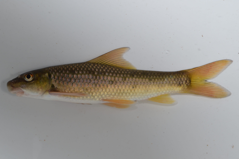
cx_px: 117
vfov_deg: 20.6
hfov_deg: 30.5
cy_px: 77
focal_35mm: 66
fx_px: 438
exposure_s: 1/100
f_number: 20
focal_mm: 38
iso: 100
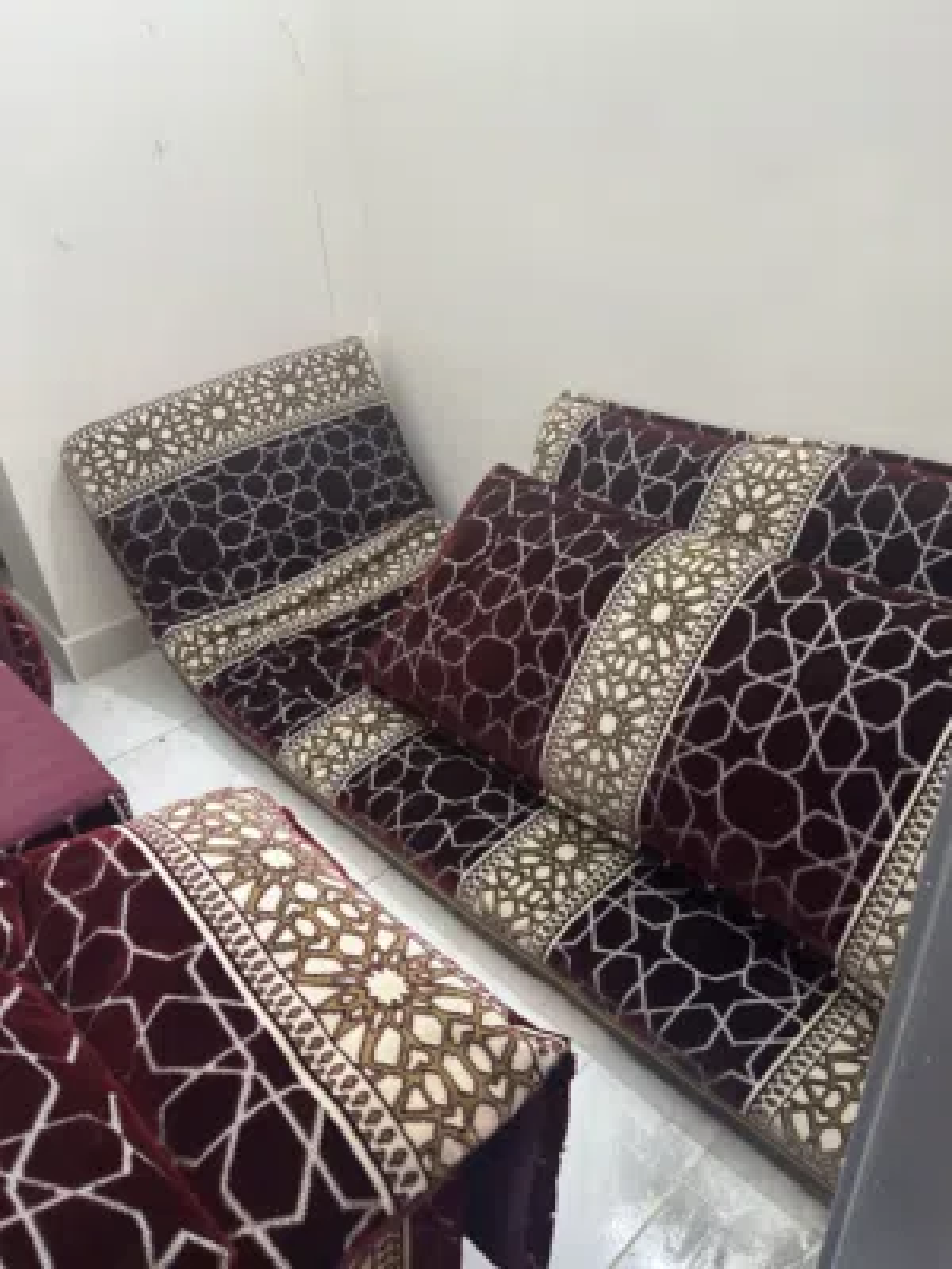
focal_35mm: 24
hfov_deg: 56.8
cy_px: 634
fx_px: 880
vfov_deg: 71.6
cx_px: 476
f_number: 1.78
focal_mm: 6.86
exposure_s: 1/60
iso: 400
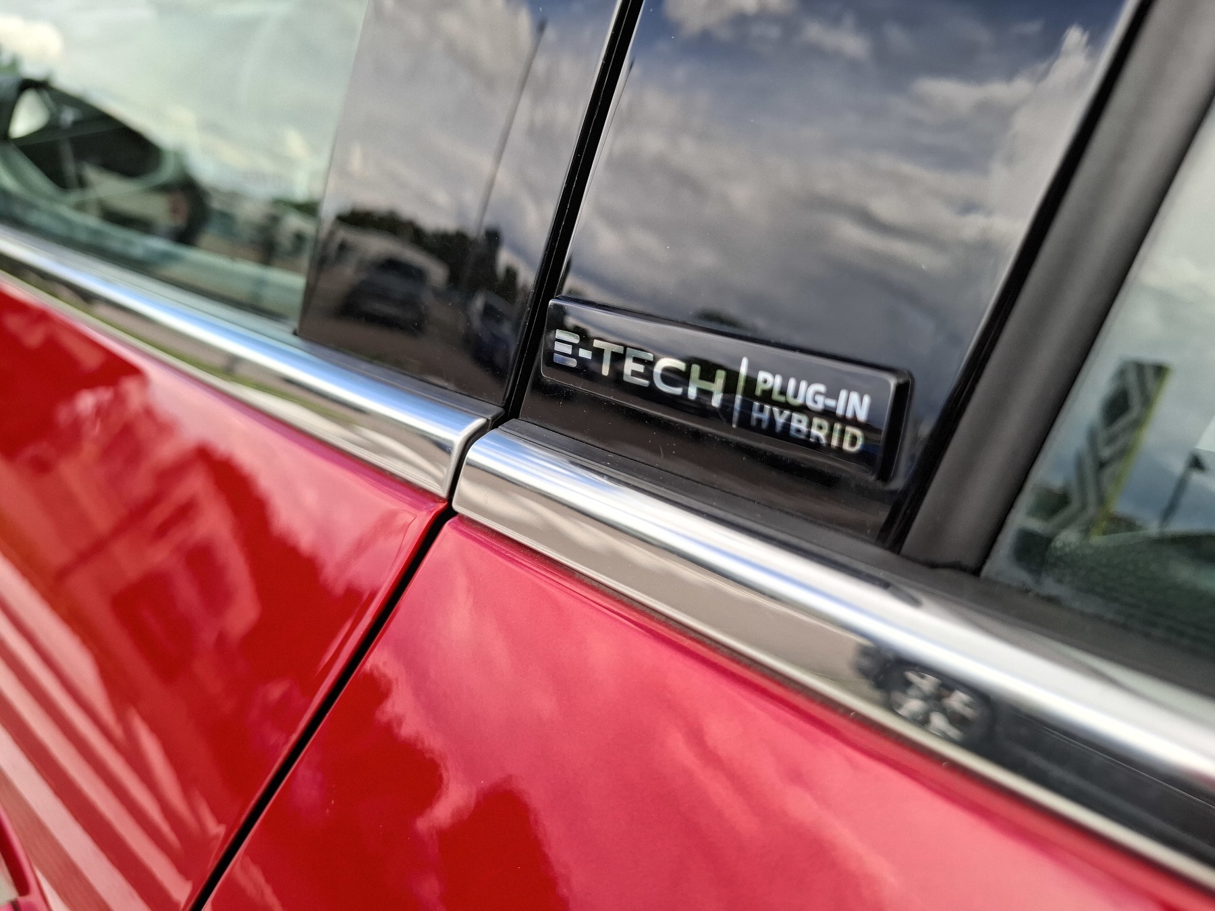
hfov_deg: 73.9
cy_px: 456
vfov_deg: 58.9
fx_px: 807
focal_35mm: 23
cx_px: 608
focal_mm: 5.54
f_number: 1.8
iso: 50
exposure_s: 1/552
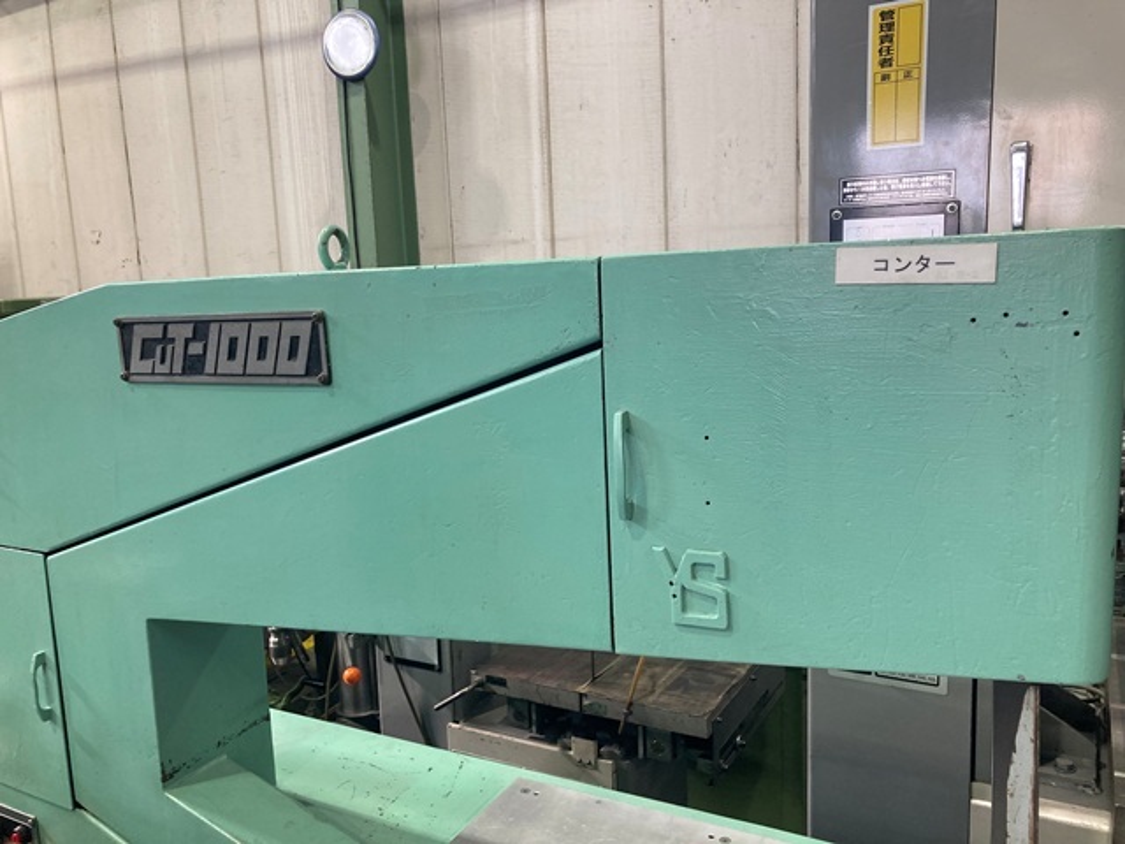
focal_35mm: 28
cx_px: 562
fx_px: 910
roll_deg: +1.7
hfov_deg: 63.4
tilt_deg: -7.8
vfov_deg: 49.7
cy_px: 422
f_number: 1.8
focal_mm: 3.99
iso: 80
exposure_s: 1/60
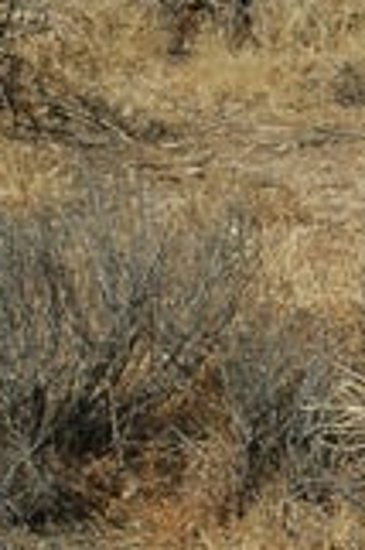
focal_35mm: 185
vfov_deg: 10.5
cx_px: 459
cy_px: 960
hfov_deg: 7.3
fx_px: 2819
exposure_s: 1/250
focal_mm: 31
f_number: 8
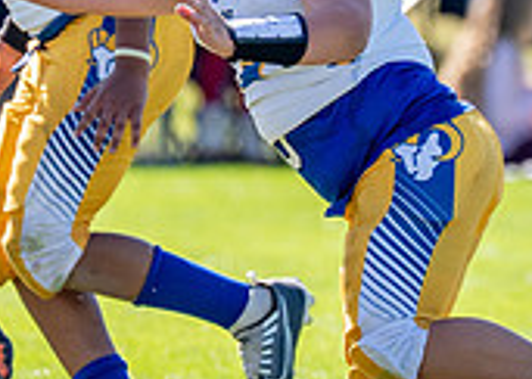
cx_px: 426
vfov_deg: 1.0
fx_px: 20918
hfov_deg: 1.5
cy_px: 101
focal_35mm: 1385
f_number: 2.8
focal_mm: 200
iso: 250
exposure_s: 1/3200
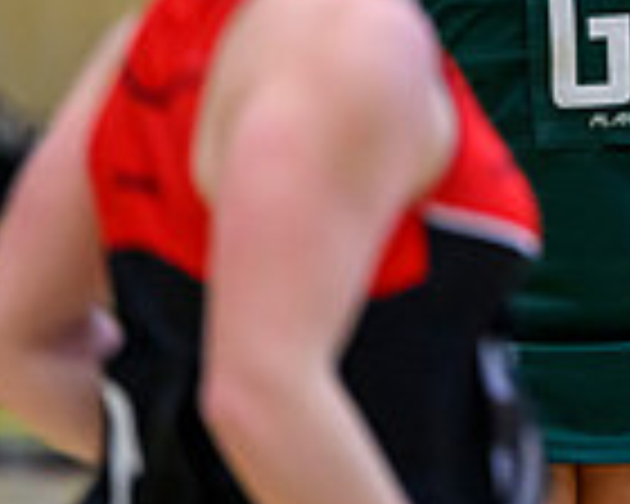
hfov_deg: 2.3
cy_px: -243
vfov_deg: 1.9
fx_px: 15476
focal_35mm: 830
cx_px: 1334
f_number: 3.2
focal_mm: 200
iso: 4000
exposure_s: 1/1000
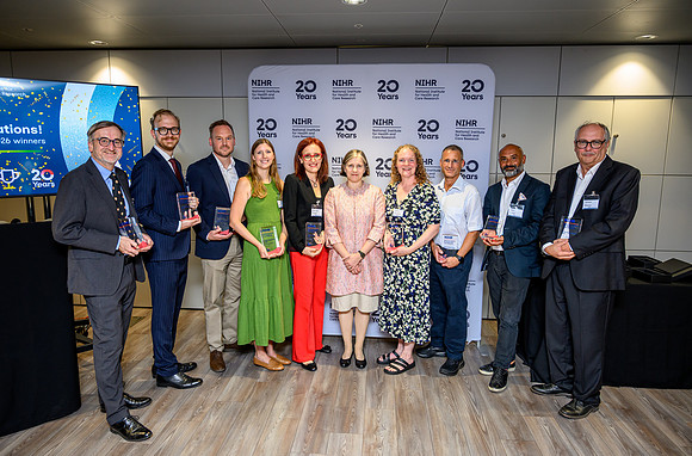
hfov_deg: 72.6
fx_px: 471
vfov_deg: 51.6
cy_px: 225
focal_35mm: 25
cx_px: 346
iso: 1600
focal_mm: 24
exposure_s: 1/200
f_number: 4
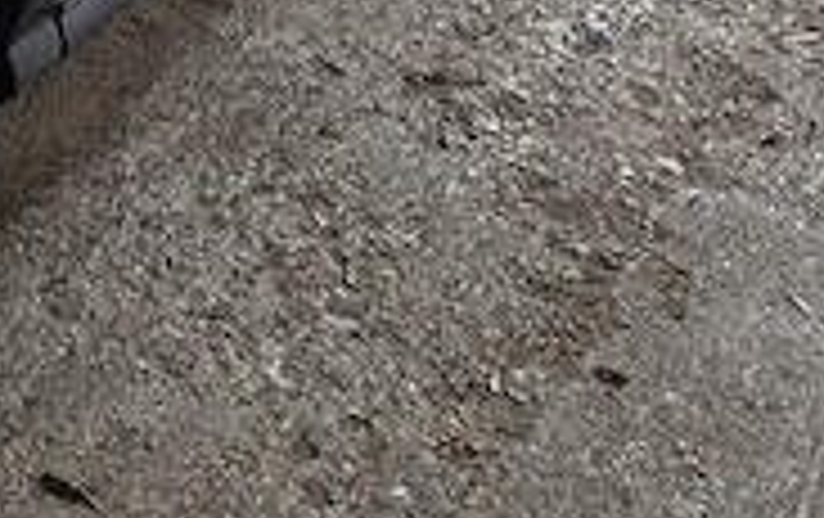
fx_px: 2991
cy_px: -644
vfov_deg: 9.1
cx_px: -446
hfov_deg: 14.5
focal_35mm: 133
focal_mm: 6.62
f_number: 1.67
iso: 200
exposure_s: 1/1475
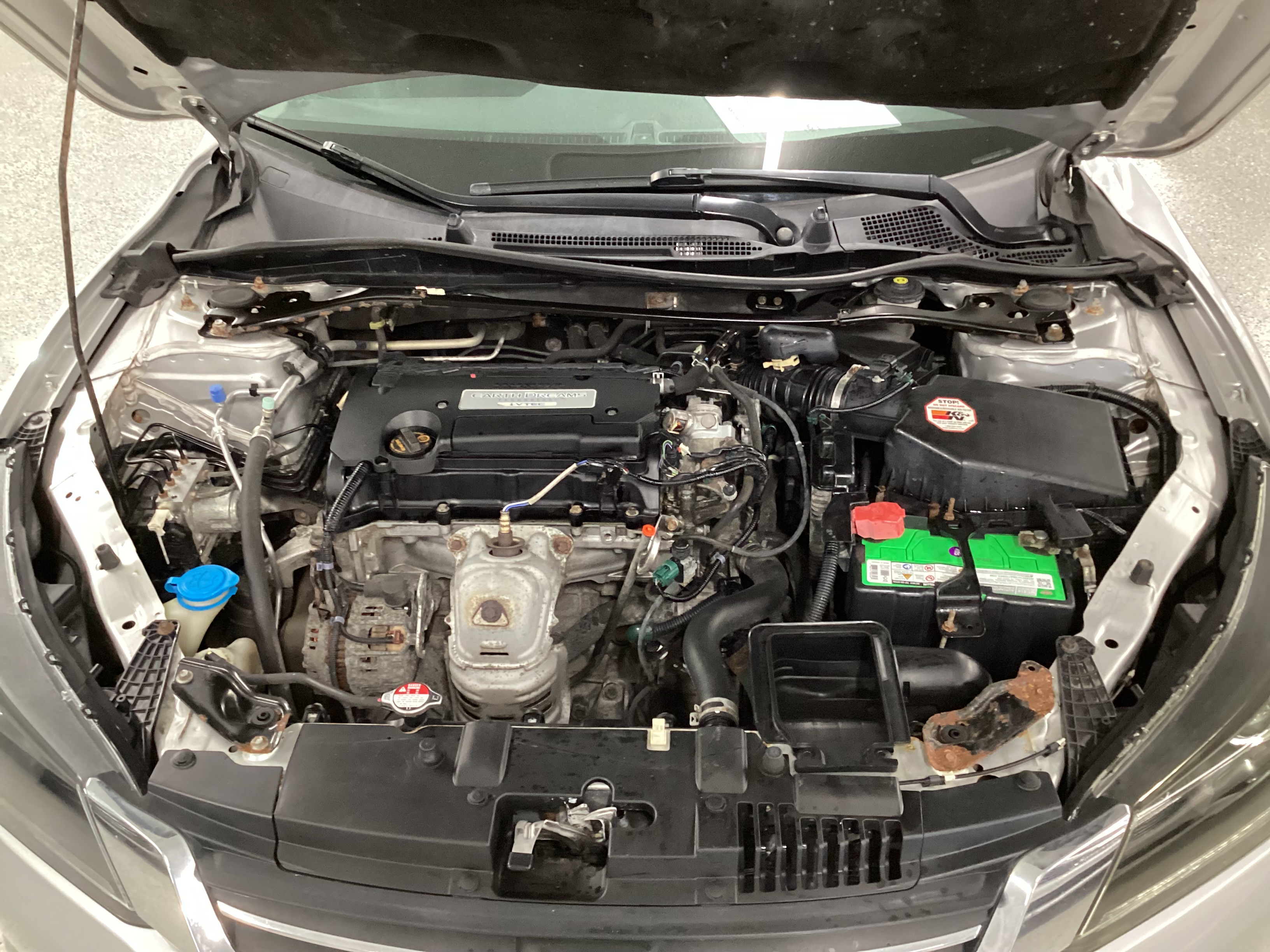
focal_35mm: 31
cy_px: 476
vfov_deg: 45.4
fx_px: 1137
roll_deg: +1.4
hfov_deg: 58.4
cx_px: 635
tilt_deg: -37.9
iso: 400
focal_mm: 3.3
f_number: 2.4
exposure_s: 1/25
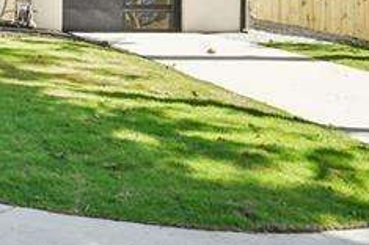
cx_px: -177
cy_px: -132
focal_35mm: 87
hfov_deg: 20.3
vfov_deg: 14.6
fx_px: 887
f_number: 8
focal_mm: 25.5
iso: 400
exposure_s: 1/200
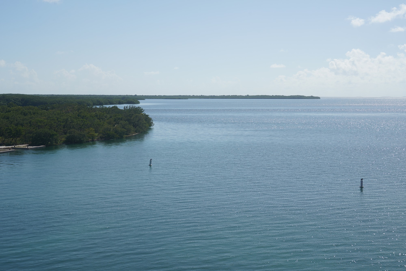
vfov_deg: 22.6
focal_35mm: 60
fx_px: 677
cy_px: 136
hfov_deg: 33.4
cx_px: 203
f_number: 11
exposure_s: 1/320
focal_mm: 60
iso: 100
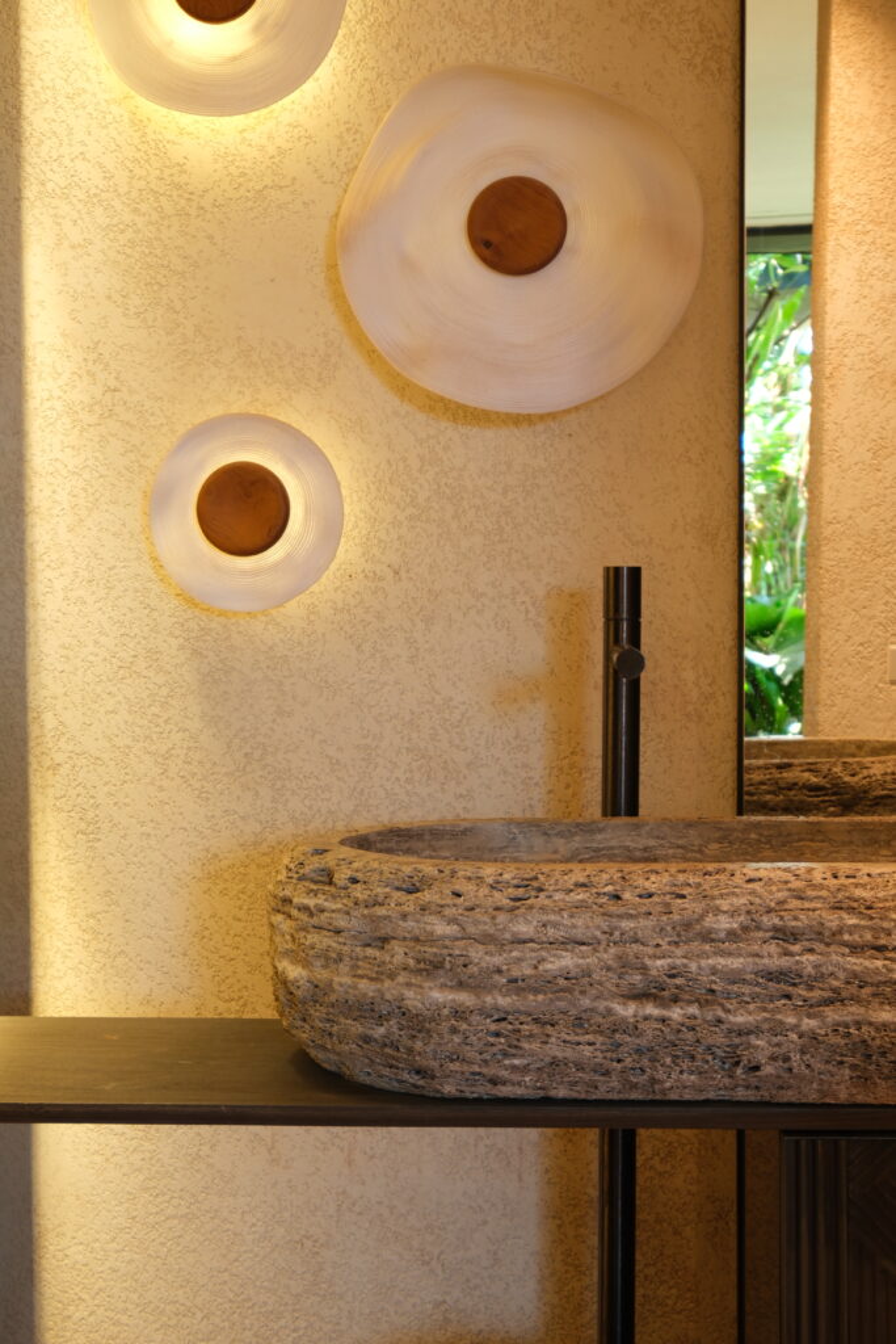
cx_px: 448
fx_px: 1343
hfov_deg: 36.9
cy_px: 672
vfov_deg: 53.1
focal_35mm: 36
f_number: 4
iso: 200
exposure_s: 1/6
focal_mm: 24
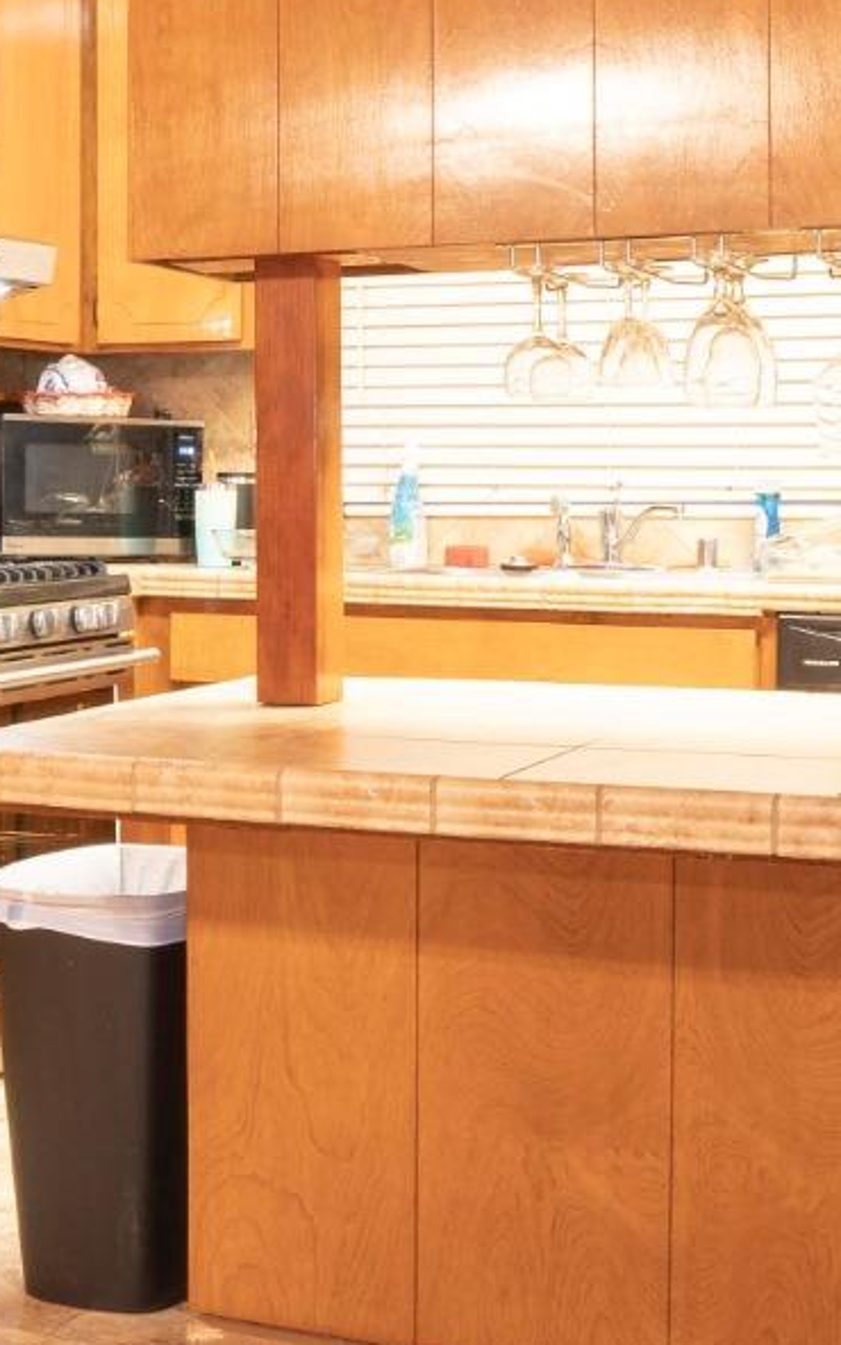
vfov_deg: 32.9
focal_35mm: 62
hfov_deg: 20.5
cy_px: 566
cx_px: 73
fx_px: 2274
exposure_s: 2.5
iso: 100
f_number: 11
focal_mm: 16
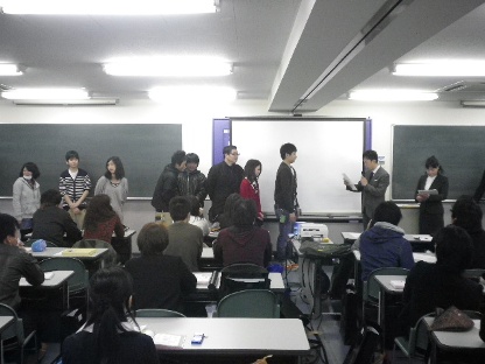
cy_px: 182
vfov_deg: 40.7
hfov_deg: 52.6
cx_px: 242
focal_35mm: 35
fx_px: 490
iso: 800
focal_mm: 6.36
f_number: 3.9
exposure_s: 1/60
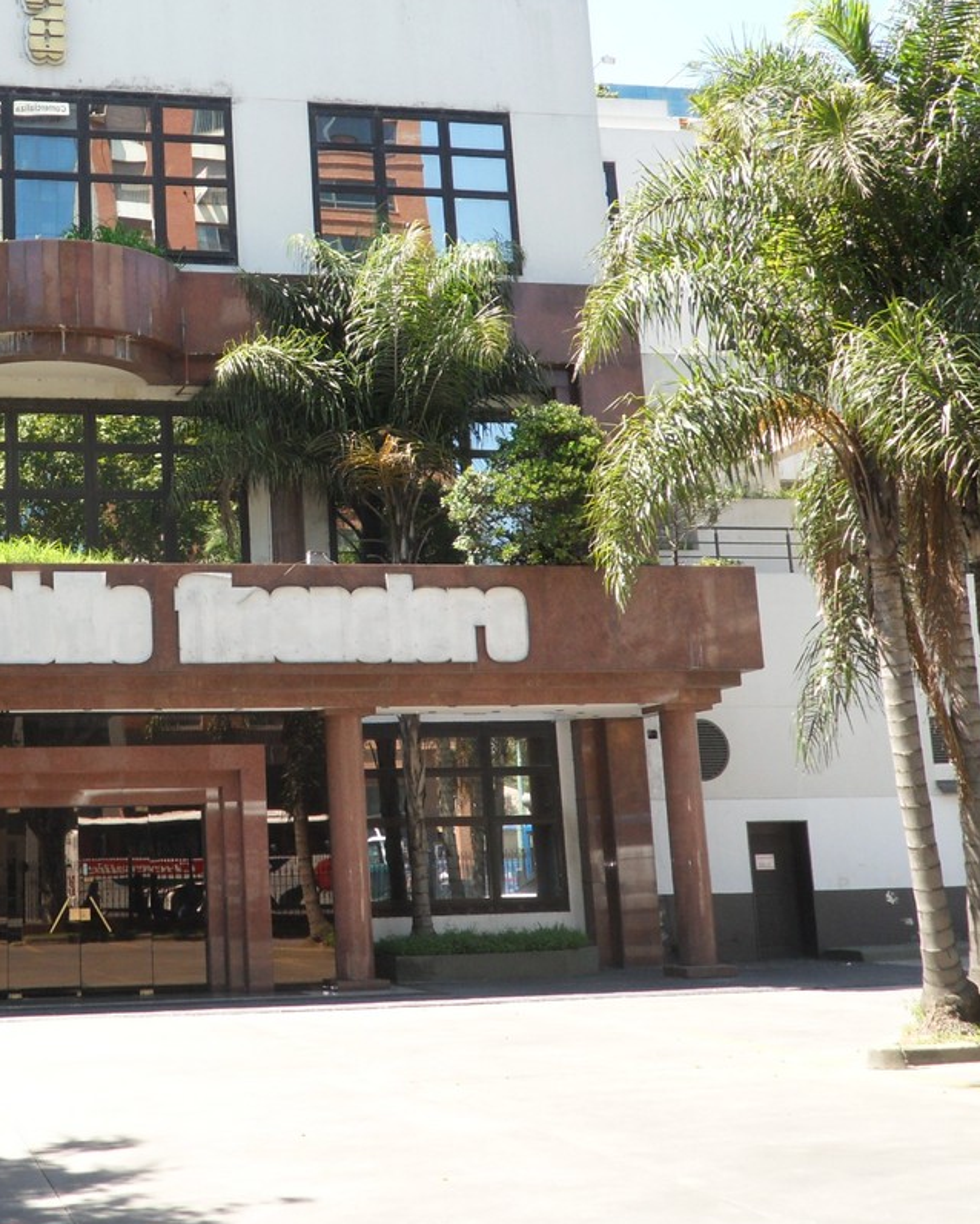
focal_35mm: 47
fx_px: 1703
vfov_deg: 39.4
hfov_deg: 30.9
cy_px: 504
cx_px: 134
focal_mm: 5.3
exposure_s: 1/180
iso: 120
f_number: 3.7
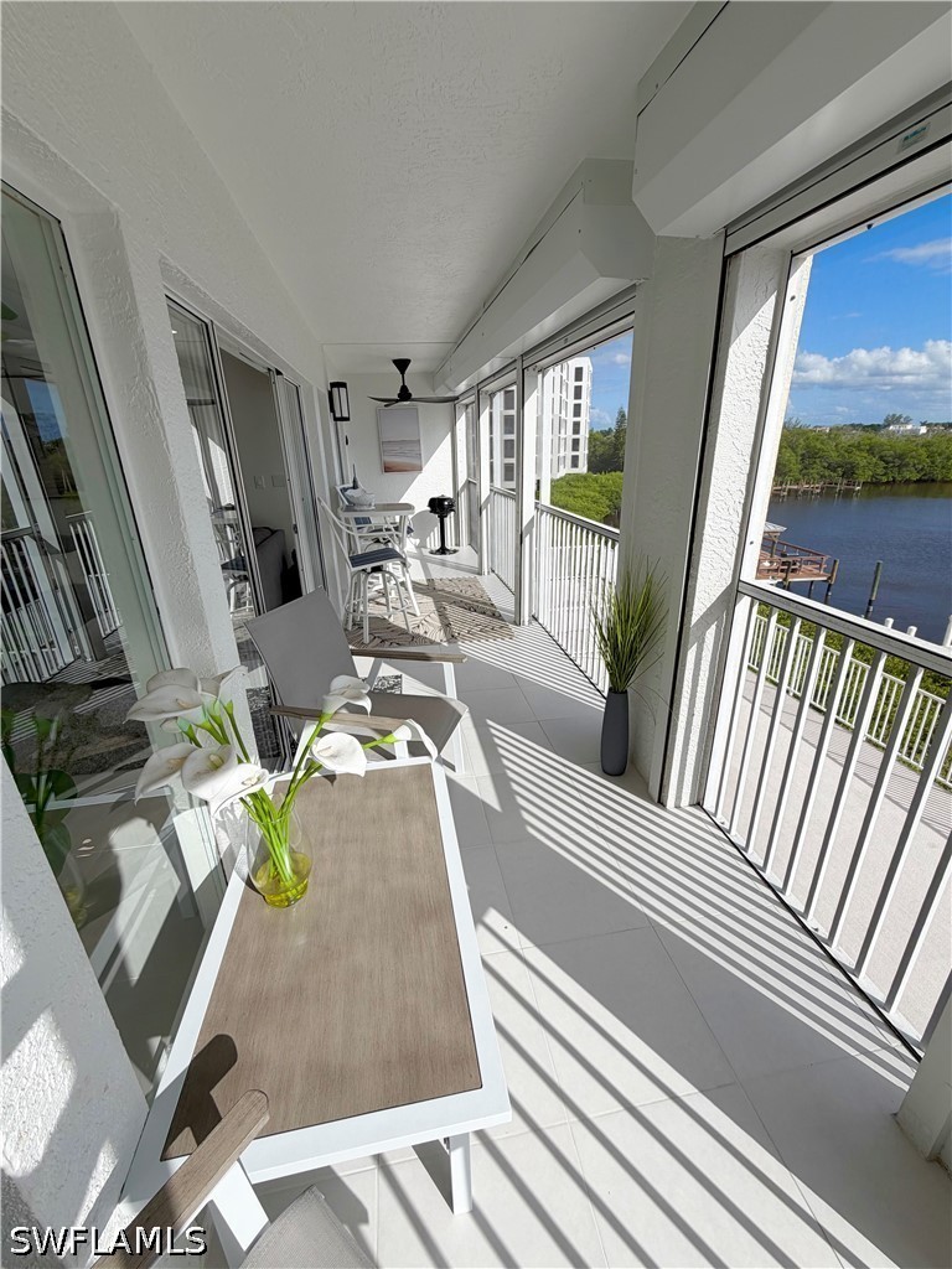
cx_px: 476
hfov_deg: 85.7
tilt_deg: -20.3
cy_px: 634
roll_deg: +1.7
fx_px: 513
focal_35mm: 14
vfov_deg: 102.1
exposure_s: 1/928
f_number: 2.2
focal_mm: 2.22
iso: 20
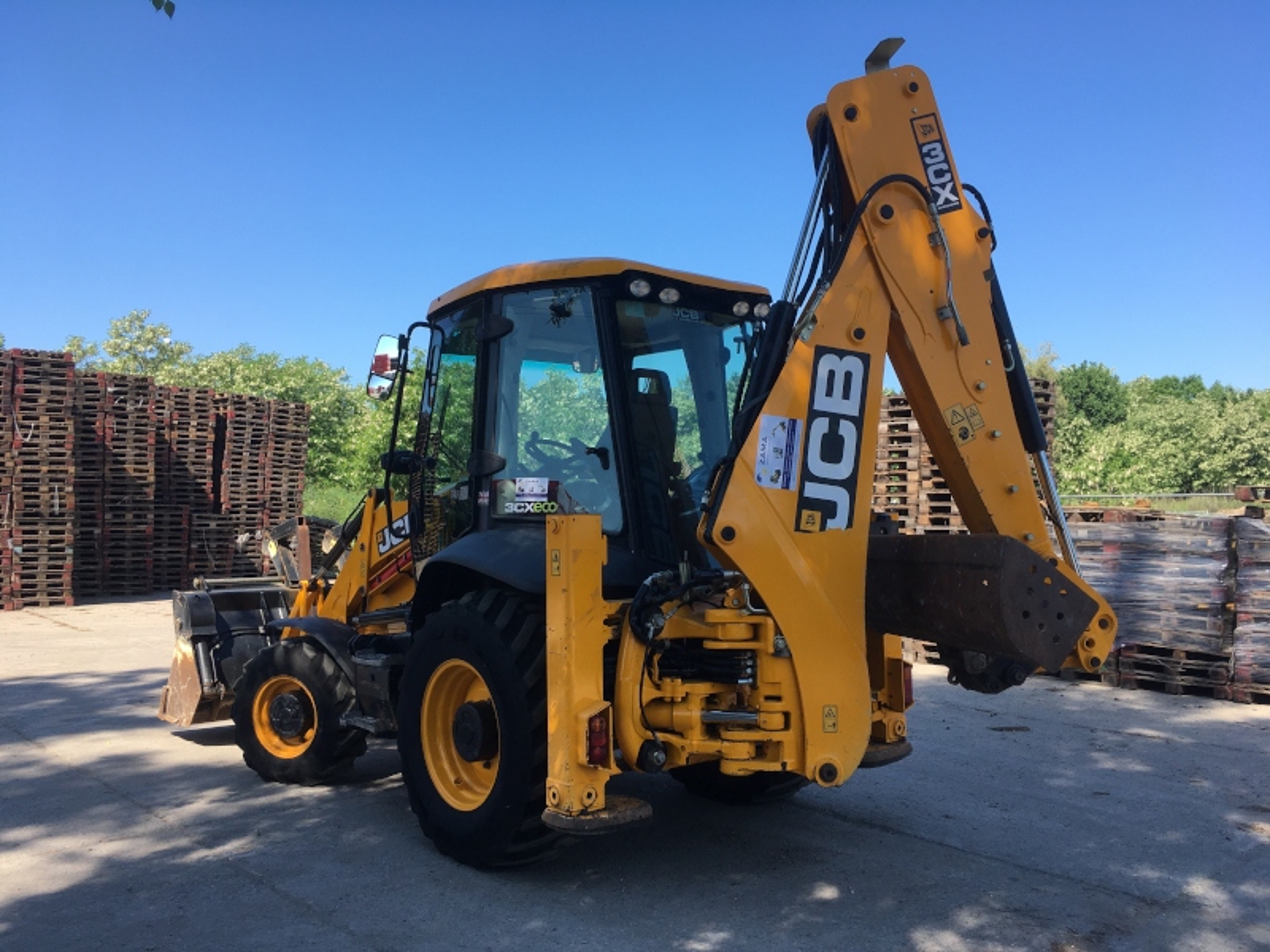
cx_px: 635
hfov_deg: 61.7
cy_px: 476
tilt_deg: +2.6
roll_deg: +0.6
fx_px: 1064
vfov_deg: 48.2
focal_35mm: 29
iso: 25
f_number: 2.2
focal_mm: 4.15
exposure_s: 1/635
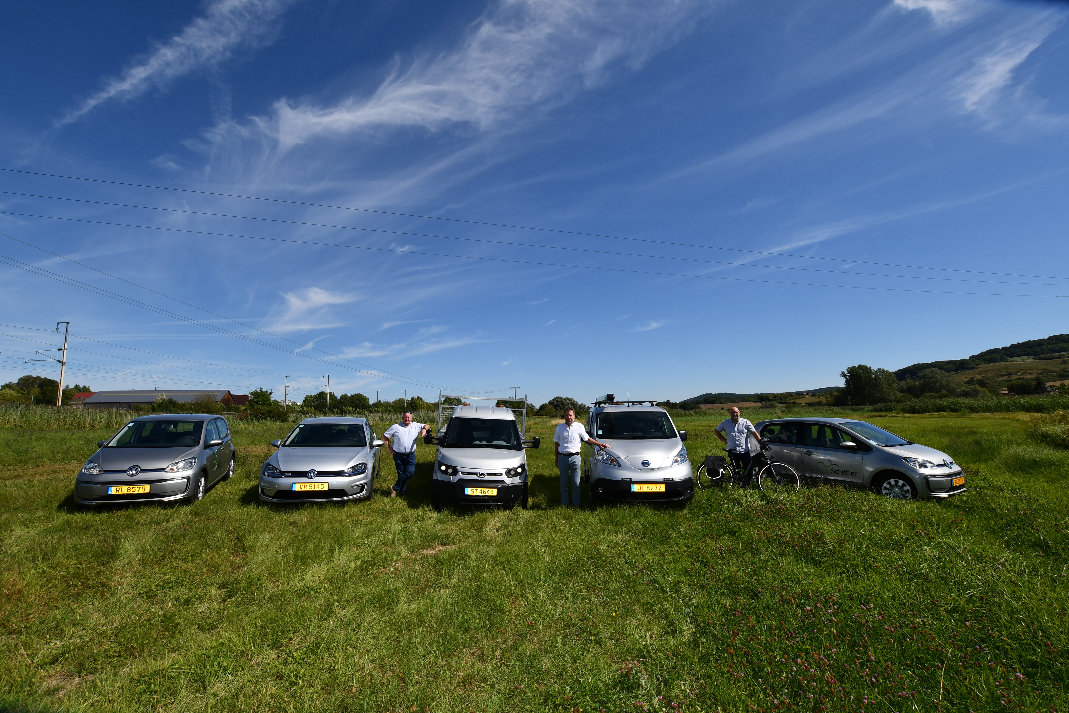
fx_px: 445
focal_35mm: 15
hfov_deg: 100.4
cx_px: 534
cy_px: 356
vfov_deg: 77.3
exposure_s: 1/250
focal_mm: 10
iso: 100
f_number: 11
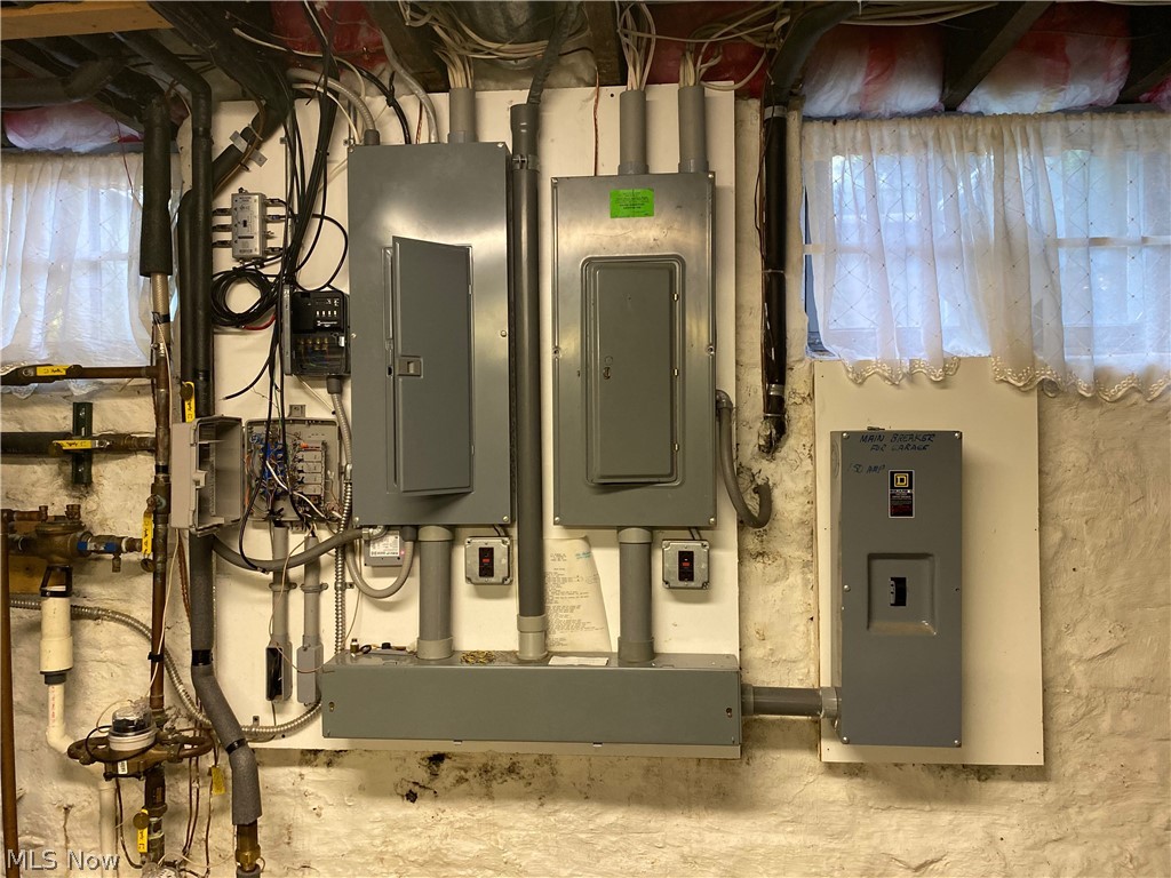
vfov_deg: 53.1
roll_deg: -0.1
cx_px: 586
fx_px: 880
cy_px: 439
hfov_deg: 67.3
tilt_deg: +2.3
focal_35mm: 26
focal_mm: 4.25
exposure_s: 1/60
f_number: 1.8
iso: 200
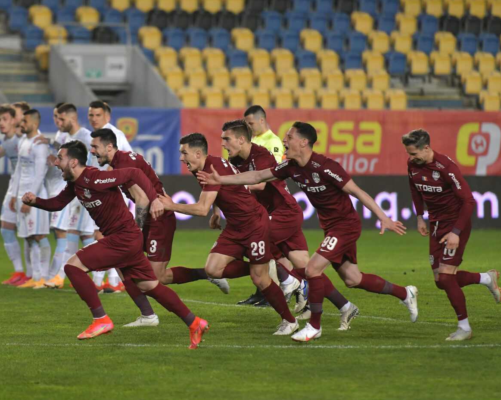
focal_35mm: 226
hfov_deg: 8.5
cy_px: 200
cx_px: 205
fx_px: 3350
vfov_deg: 6.8
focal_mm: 200
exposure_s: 1/1250
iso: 2000
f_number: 2.8
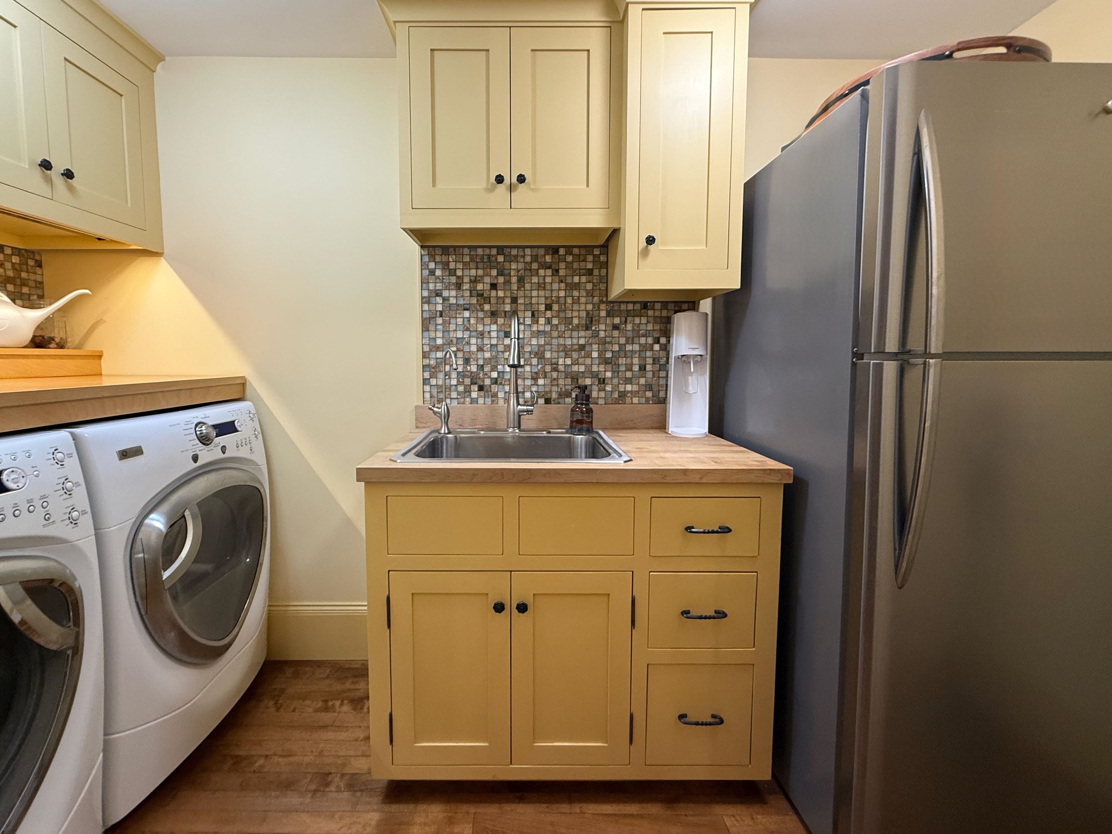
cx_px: 527
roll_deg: -0.5
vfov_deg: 81.7
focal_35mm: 15
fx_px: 482
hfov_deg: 98.1
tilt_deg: -2.3
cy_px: 393
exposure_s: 1/60
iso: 160
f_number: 2.2
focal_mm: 2.22
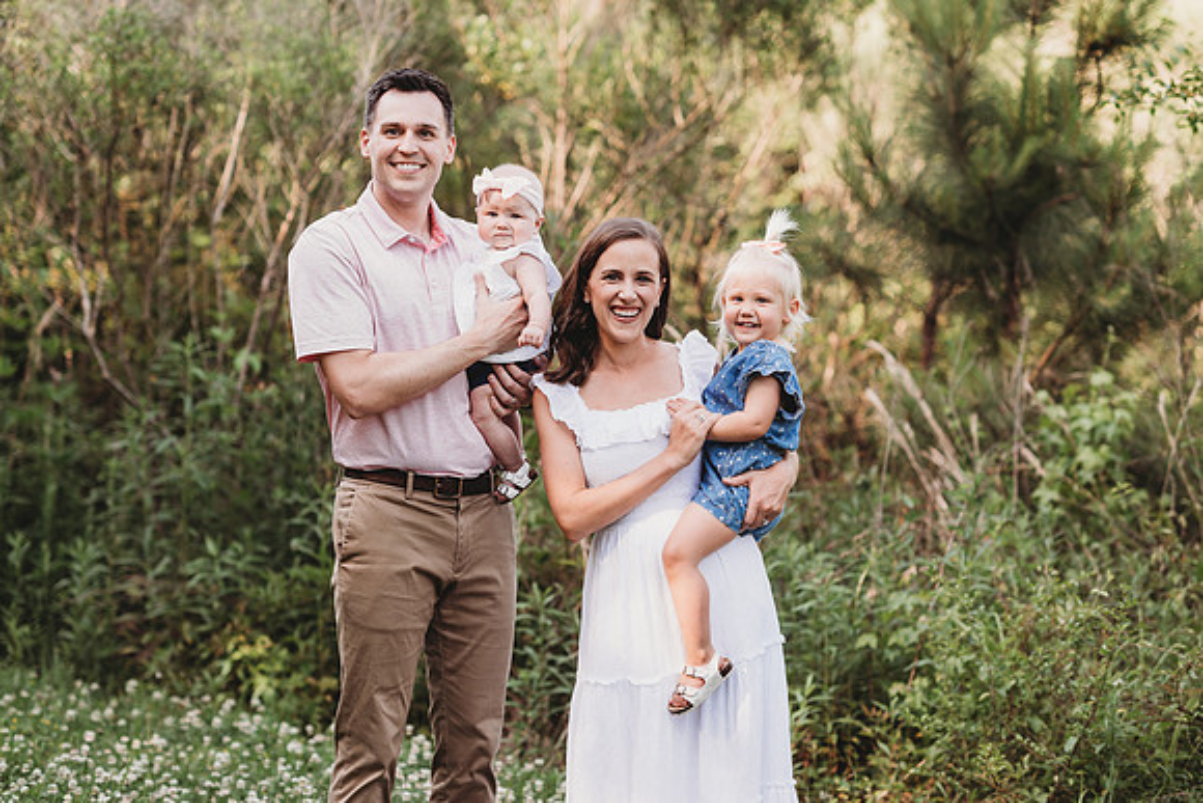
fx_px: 2841
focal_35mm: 85
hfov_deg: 23.9
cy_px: 402
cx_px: 602
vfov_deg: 16.1
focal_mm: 85
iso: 100
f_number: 2.2
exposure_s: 1/250
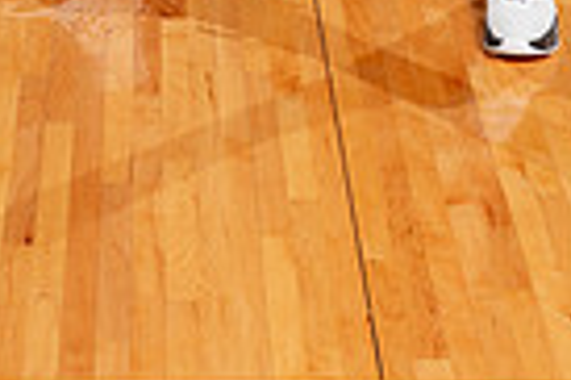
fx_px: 2297
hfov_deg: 14.2
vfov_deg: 8.7
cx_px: 208
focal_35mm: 145
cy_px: -493
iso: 200
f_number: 5.6
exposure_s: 1/250
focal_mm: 44
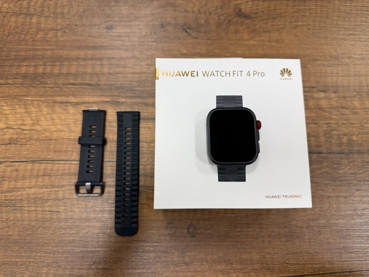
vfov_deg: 56.8
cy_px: 138
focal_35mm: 24
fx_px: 256
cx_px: 184
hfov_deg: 71.6
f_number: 1.78
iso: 125
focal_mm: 6.76
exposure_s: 1/100
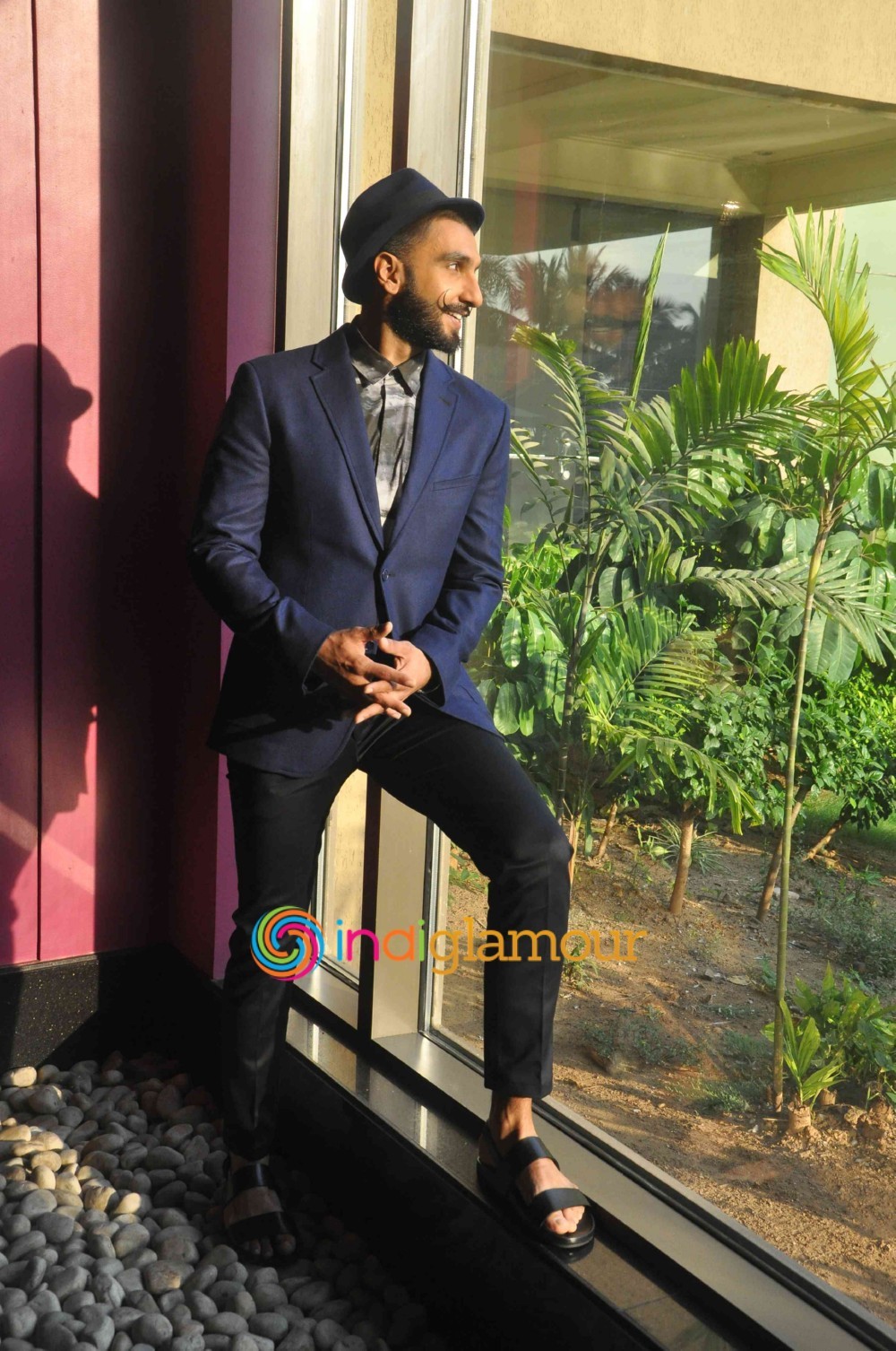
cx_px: 448
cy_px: 676
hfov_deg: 29.8
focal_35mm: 45
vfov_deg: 43.7
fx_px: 1685
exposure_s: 1/160
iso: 1000
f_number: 10
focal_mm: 30
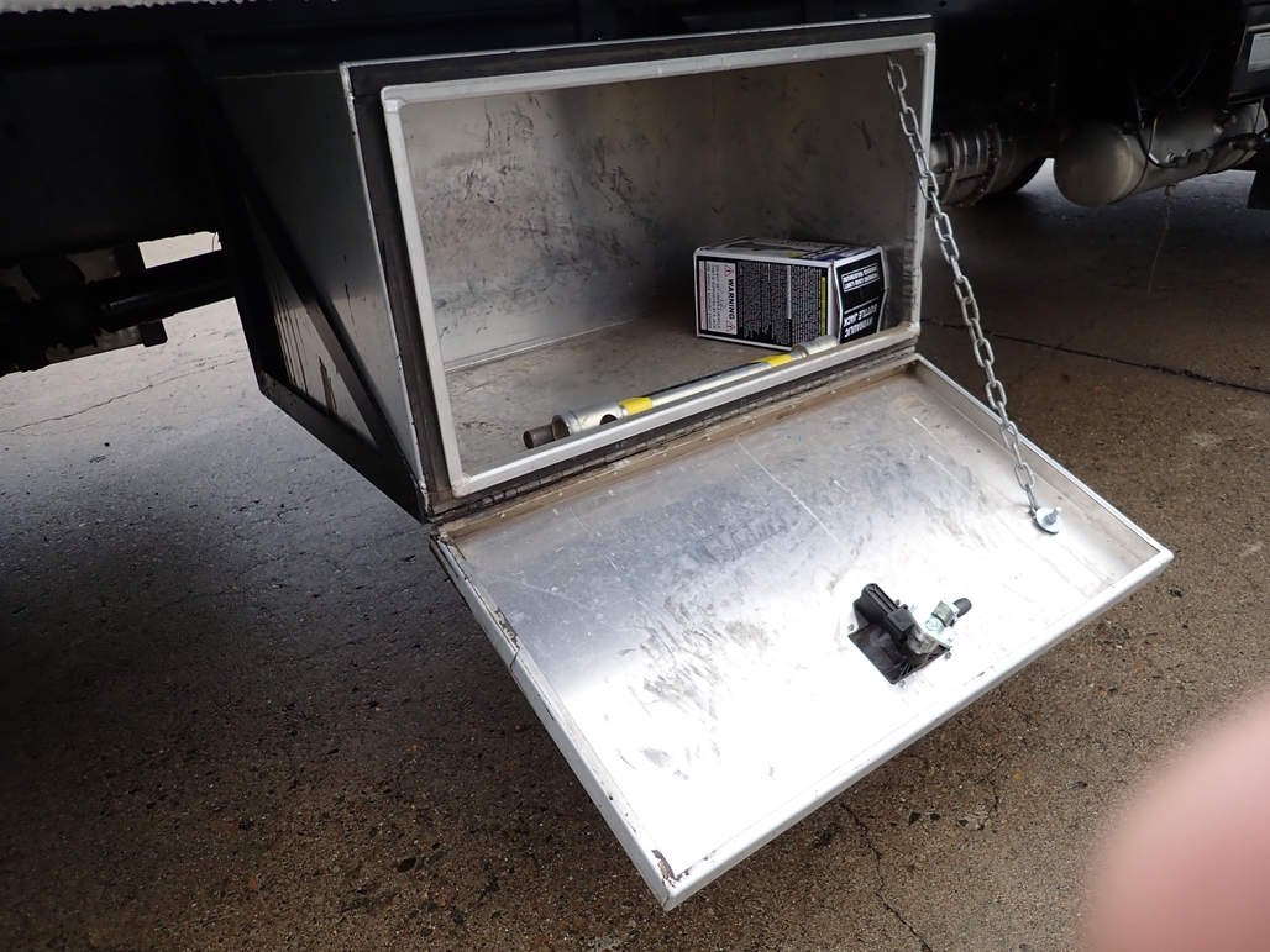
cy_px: 476
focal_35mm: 25
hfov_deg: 69.4
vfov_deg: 54.9
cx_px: 635
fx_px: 917
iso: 100
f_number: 2
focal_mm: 4.5
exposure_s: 1/250
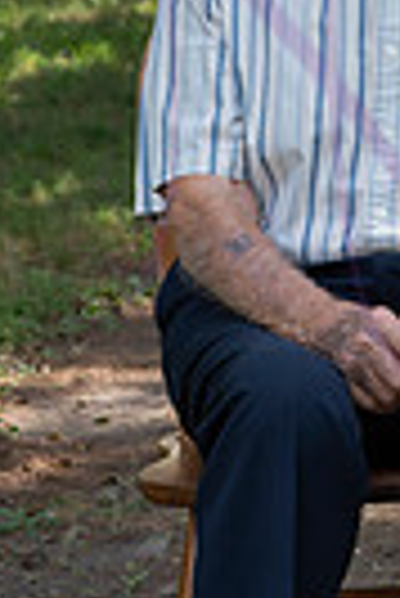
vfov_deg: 5.8
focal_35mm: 354
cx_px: 656
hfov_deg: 3.9
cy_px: -211
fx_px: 5884
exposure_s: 1/160
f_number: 8
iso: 400
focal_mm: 105
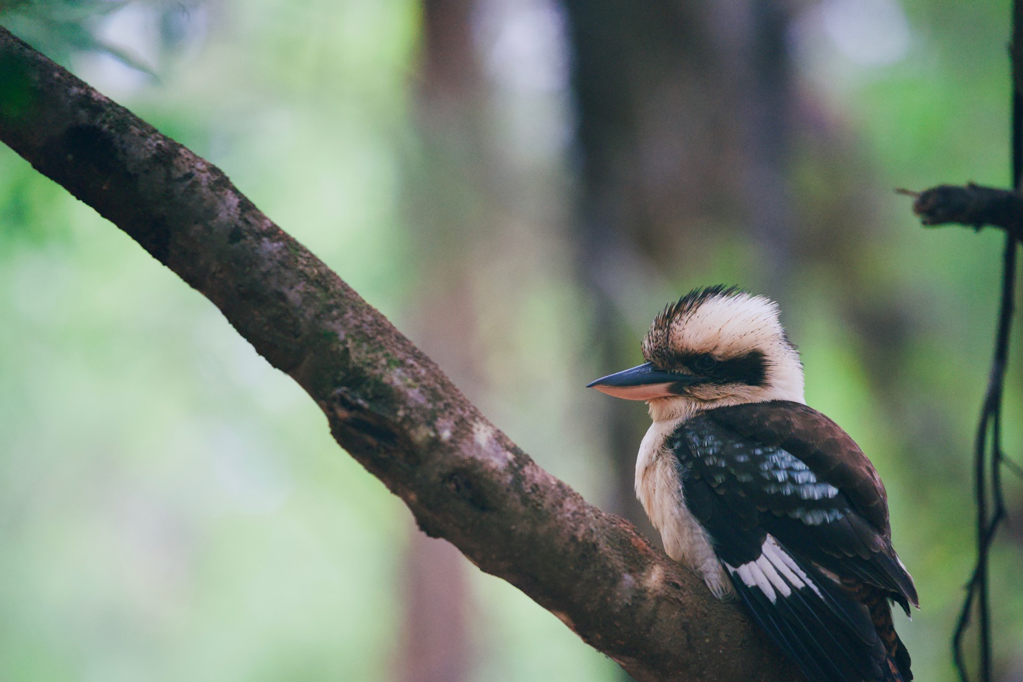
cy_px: 401
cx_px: 581
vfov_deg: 5.7
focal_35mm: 242
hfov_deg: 8.5
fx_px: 6876
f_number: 2.8
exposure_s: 1/800
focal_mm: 200
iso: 8000
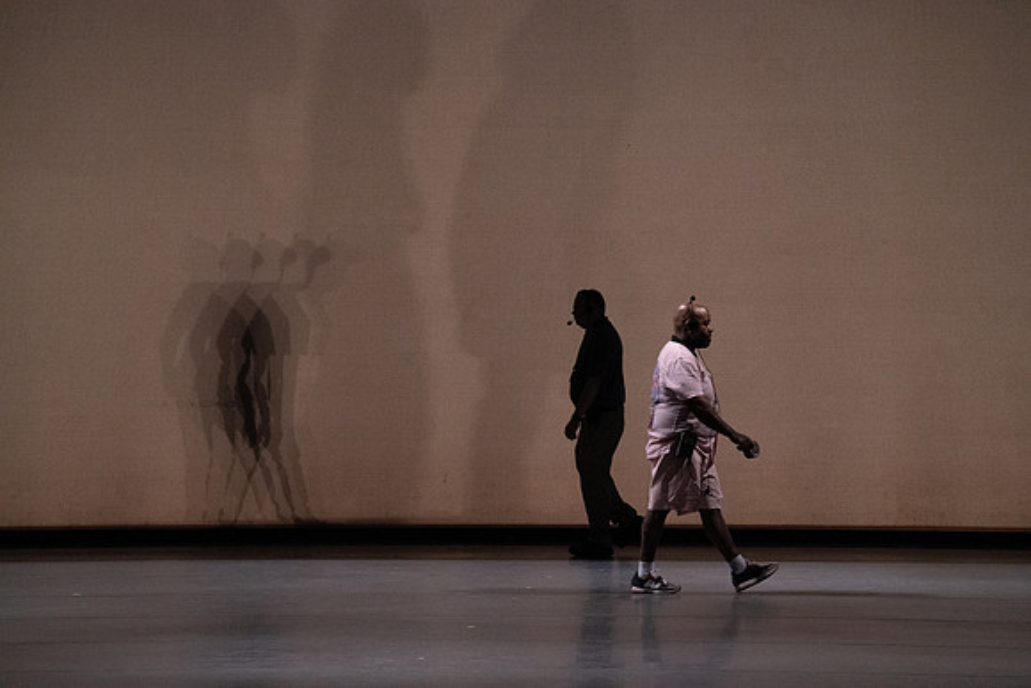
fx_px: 5213
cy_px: 344
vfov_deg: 7.5
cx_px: 516
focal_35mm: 182
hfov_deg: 11.3
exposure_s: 1/500
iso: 12800
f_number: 6.3
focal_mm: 182
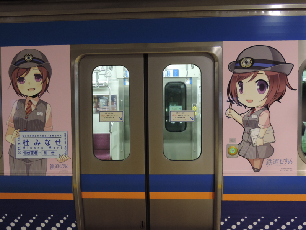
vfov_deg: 42.9
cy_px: 115
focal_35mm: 33
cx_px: 153
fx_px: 292
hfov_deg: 55.4
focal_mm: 5.8
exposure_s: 1/15
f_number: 3.2
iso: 400
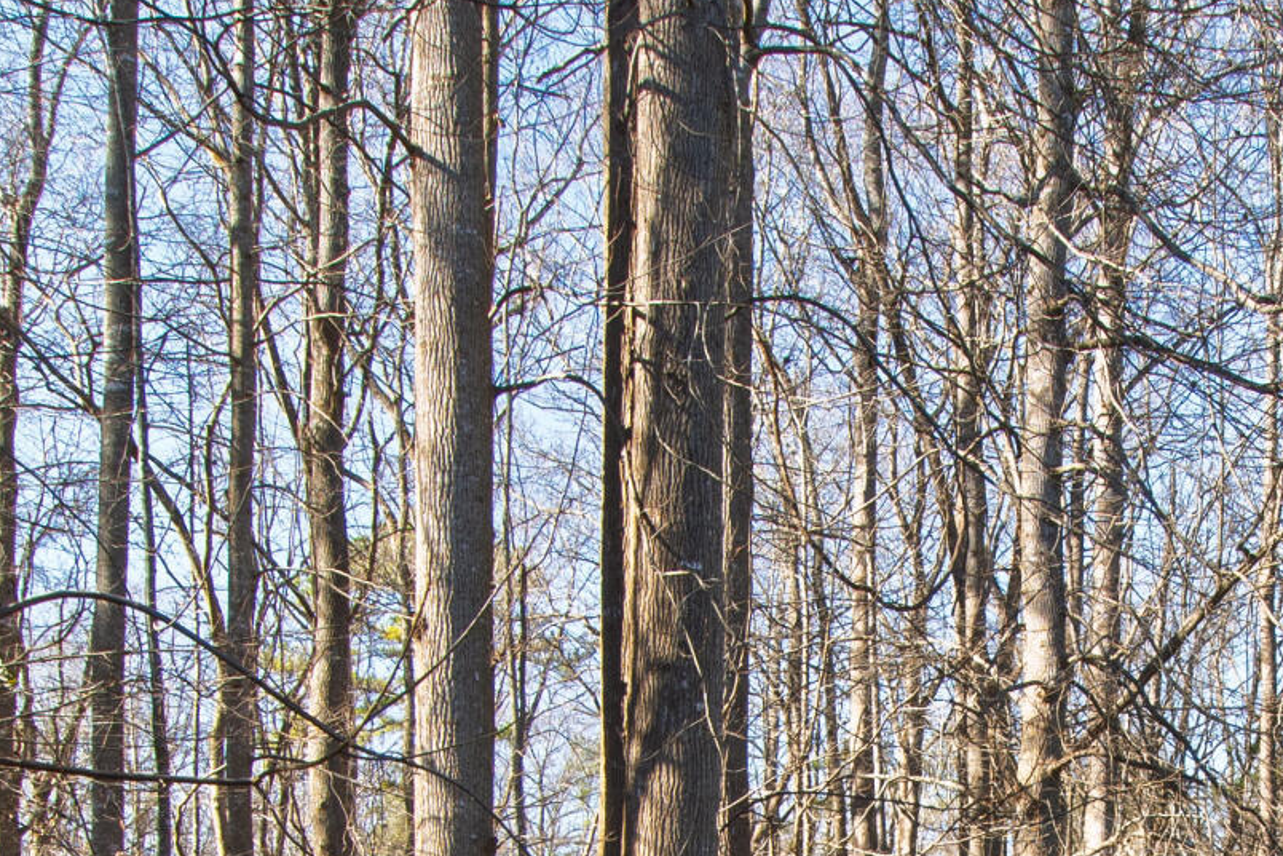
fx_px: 1996
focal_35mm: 56
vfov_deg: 21.3
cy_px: 1191
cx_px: 1139
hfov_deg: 33.8
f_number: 8
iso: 100
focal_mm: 10
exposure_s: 1/40
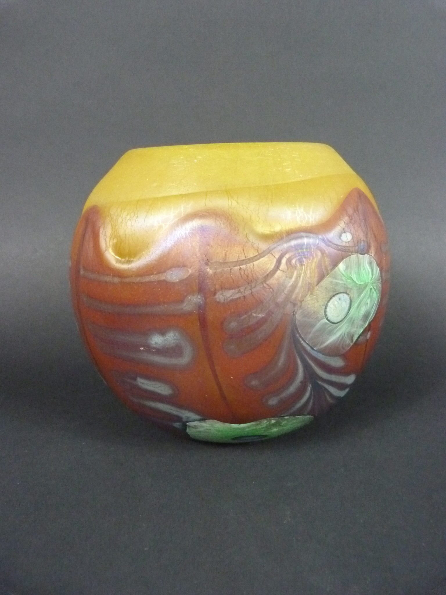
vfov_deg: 69.4
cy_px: 298
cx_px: 223
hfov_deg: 54.9
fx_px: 429
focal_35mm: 25
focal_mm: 4.5
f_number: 2.8
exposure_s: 1/30
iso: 800
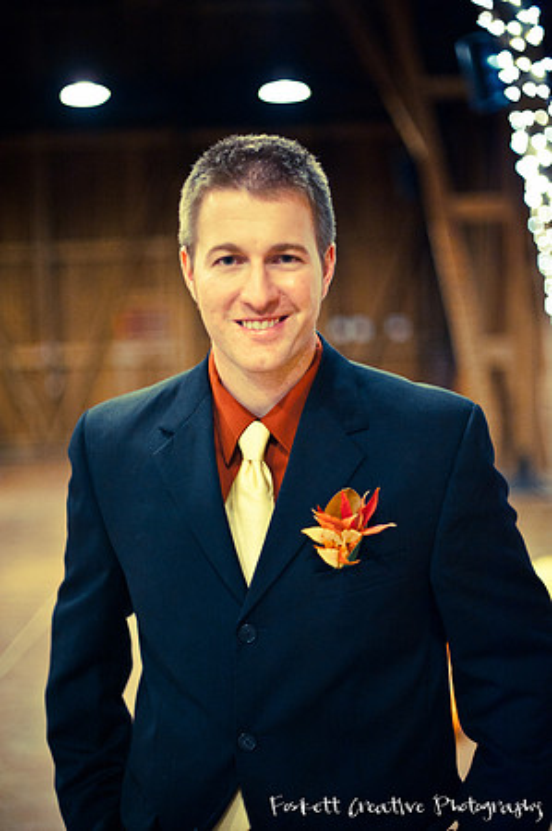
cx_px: 276
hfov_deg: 26.9
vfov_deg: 39.6
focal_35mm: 50
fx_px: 1153
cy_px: 416
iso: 3200
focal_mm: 50
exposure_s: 1/100
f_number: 1.4
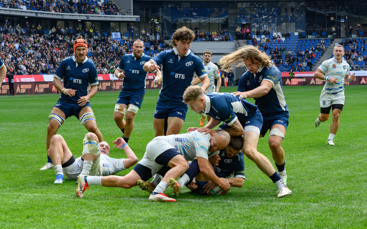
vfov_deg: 11.6
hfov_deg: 18.4
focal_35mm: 113
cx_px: 214
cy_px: 130
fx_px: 1130
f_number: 8
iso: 3200
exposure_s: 1/2000
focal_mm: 86
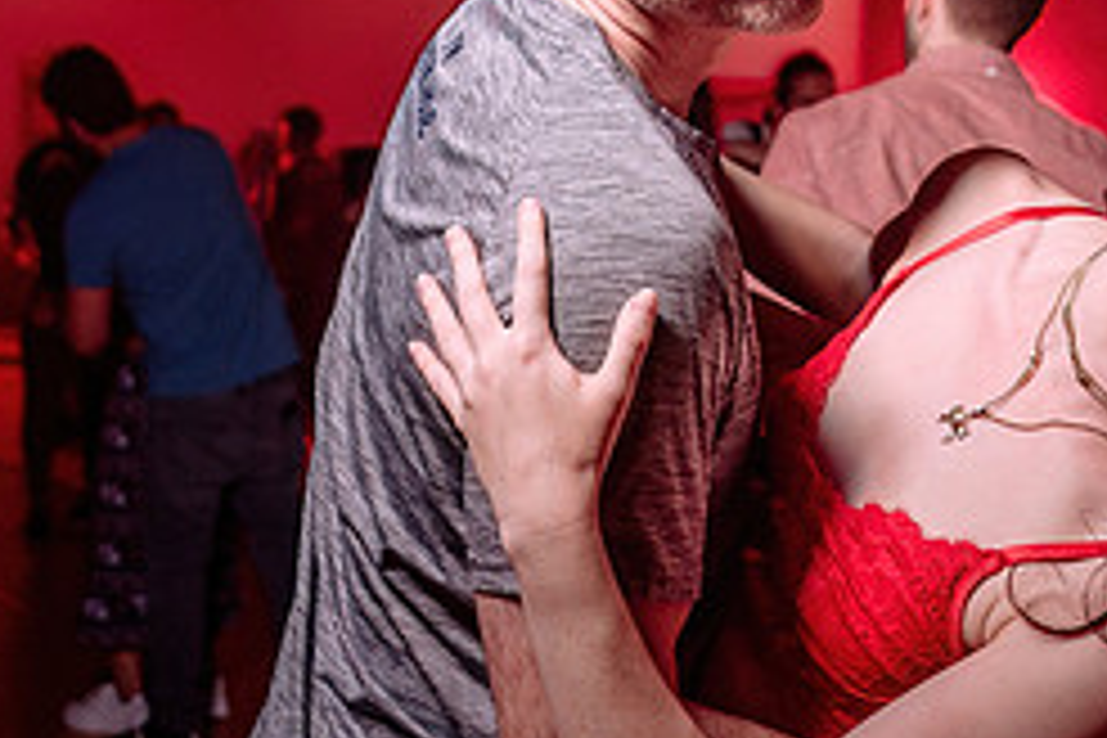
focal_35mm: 68
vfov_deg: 20.0
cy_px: 266
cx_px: 786
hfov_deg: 29.3
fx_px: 2091
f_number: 2.8
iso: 800
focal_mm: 24
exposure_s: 1/60
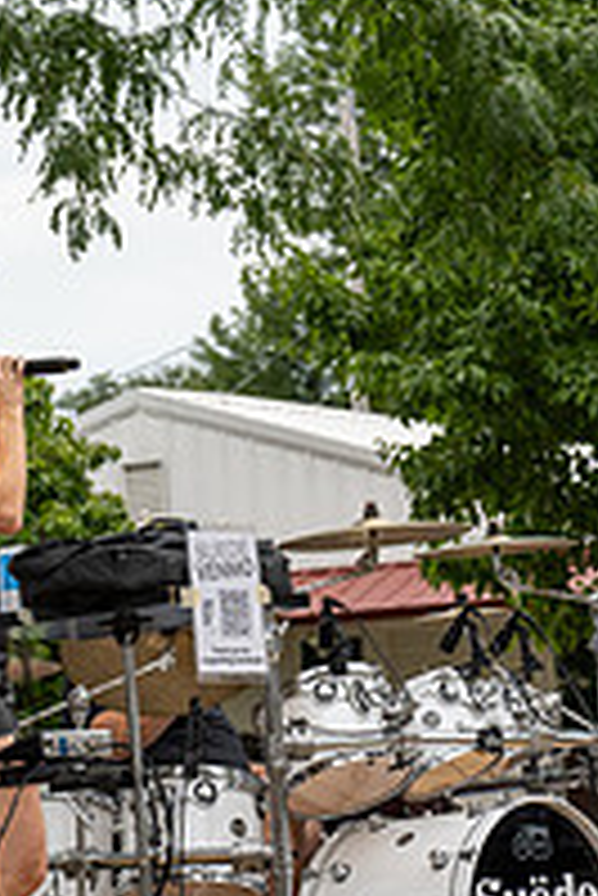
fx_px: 3930
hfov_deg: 8.6
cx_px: -67
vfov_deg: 13.0
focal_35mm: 158
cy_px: 405
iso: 320
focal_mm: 70
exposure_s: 1/200
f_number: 5
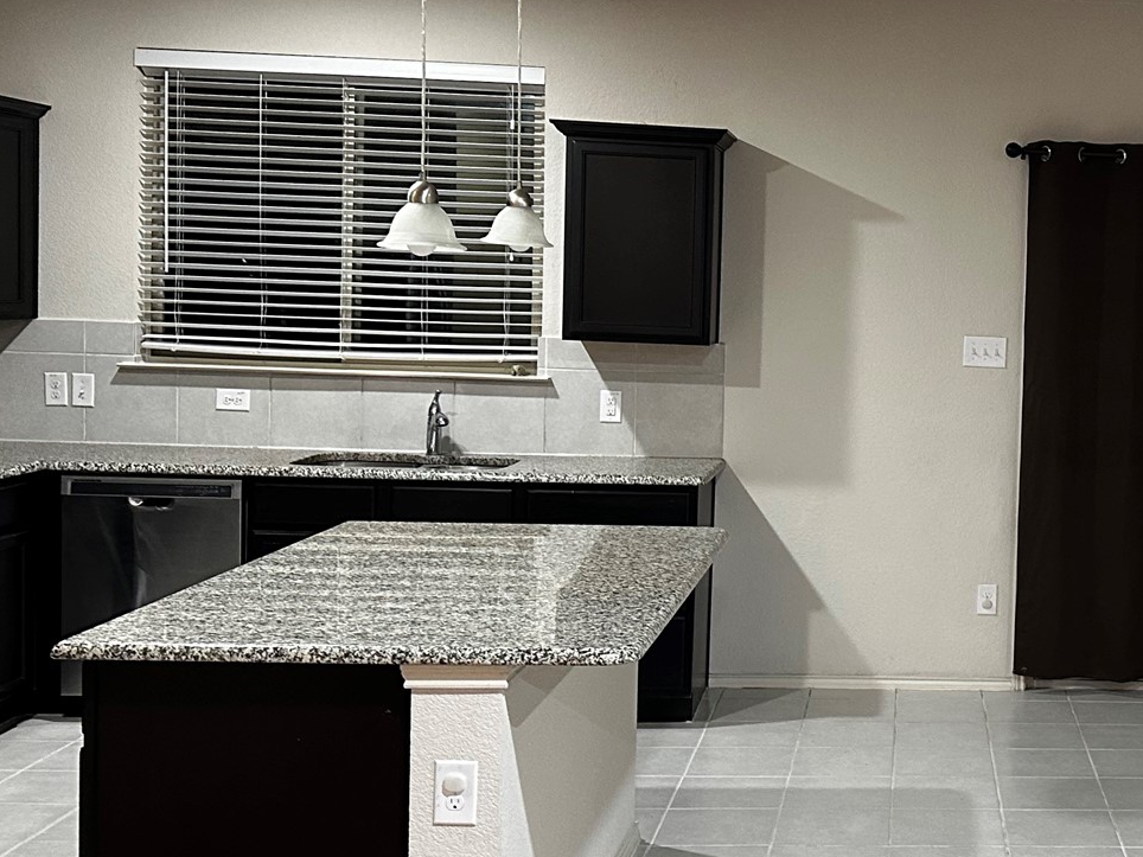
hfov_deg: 35.4
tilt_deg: -3.6
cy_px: 372
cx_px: 1017
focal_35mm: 51
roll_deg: -1.7
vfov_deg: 28.5
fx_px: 1684
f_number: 1.78
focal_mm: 6.86
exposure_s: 1/60
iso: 400
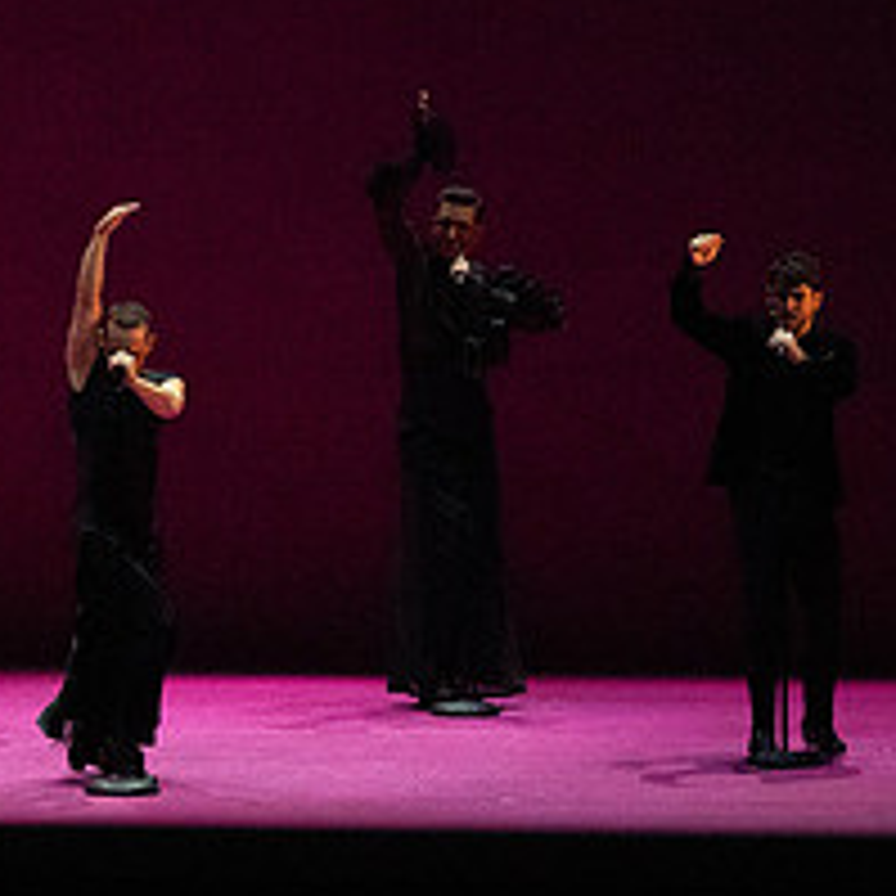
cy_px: 169
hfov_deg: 5.1
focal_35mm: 344
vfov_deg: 5.1
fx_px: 10074
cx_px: -239
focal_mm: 139
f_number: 8
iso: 25600
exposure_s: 1/400
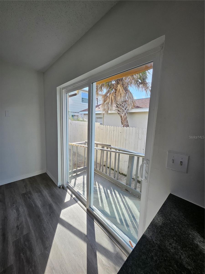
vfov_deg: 106.2
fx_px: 103
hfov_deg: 89.9
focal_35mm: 13
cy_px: 137
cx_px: 102
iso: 50
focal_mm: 1.74
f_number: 2.2
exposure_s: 1/214
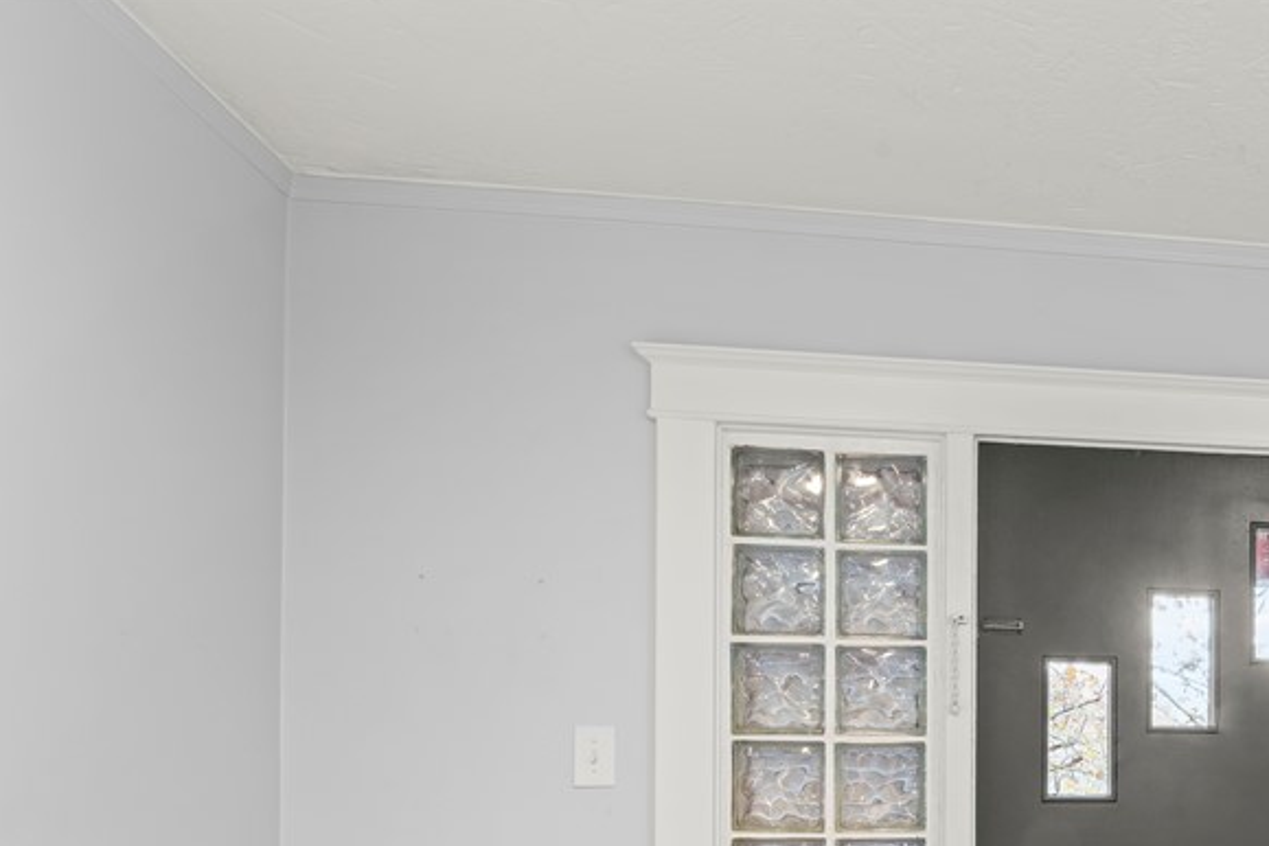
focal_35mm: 31
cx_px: 1099
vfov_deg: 39.2
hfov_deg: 54.3
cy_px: 779
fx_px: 1084
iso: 160
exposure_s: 3.2
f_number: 13
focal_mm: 16.4
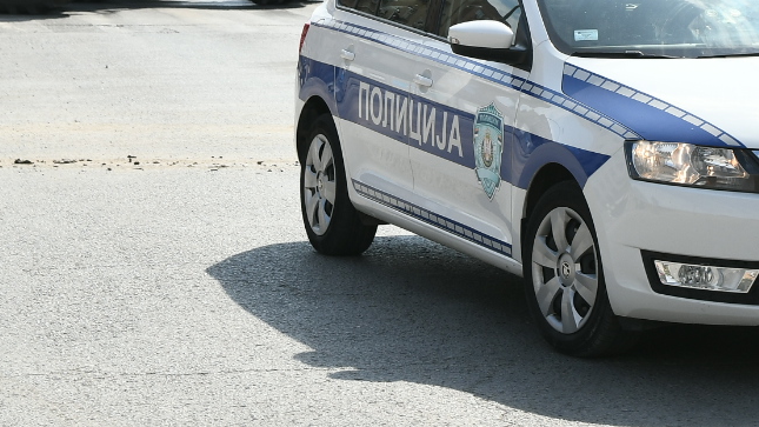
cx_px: 537
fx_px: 2858
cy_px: -159
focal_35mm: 142
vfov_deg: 8.4
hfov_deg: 15.1
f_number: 5
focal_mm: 36
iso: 200
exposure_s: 1/1250
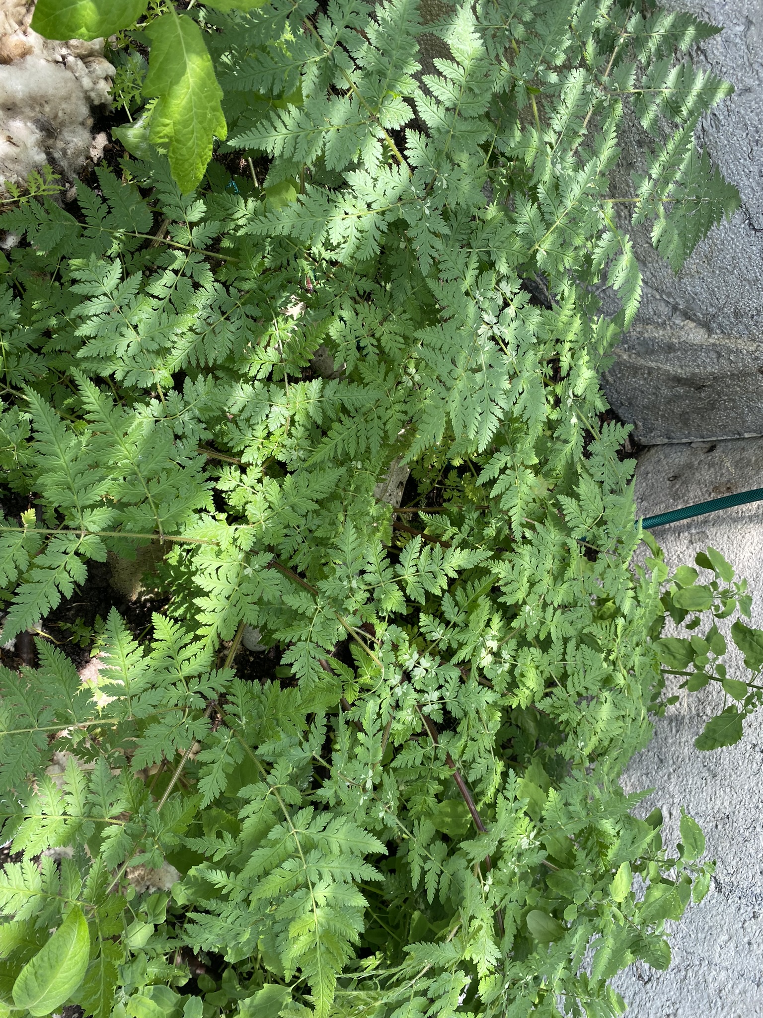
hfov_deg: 53.1
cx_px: 382
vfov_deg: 67.3
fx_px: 764
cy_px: 509
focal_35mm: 26
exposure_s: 1/260
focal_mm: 4.25
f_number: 1.8
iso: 32
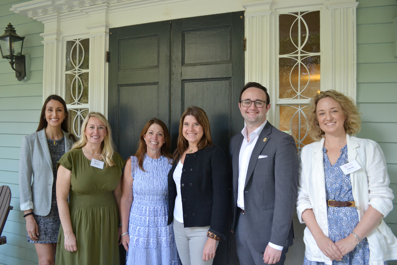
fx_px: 298
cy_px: 132
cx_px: 198
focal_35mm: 27
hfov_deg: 67.4
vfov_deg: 47.9
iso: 400
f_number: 3.5
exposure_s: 1/60
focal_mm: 18
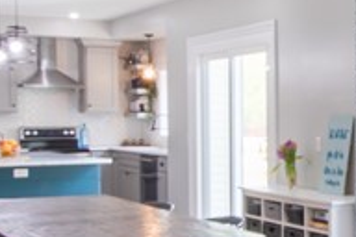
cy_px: 155
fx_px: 840
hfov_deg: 22.9
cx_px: 365
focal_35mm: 85
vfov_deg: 16.0
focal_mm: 10
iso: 250
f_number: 13
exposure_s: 1.3
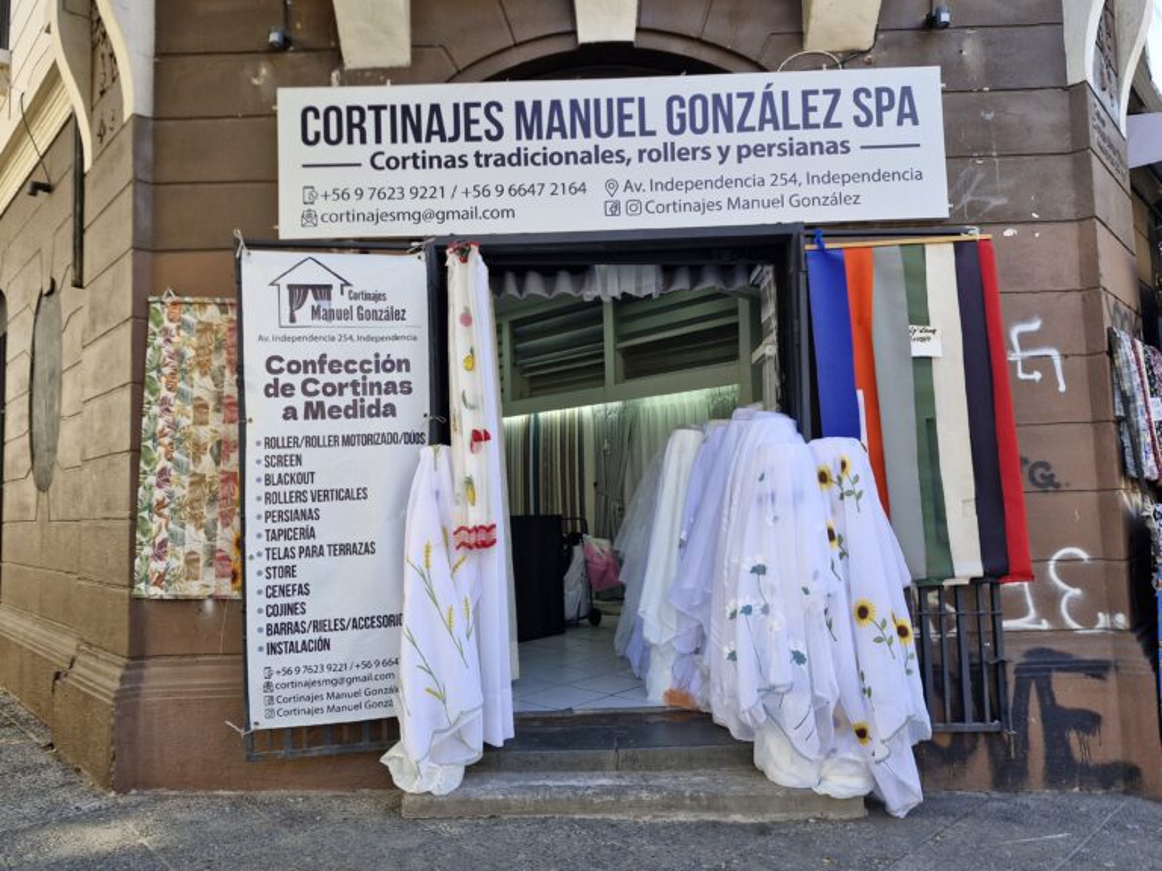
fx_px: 772
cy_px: 436
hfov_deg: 73.9
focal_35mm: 23
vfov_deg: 58.9
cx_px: 581
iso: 50
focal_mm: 5.54
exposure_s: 1/192
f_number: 1.8
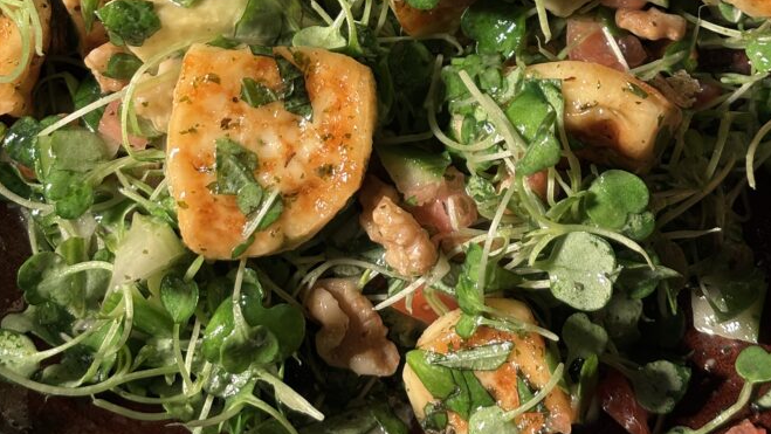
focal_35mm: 88
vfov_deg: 13.2
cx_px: 404
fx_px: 1799
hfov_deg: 24.2
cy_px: -160
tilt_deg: -80.5
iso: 32
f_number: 1.6
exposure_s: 1/361
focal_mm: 5.96
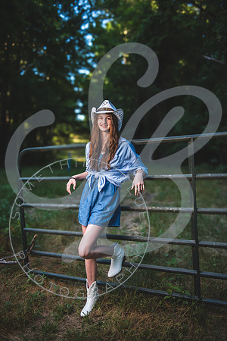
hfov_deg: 37.9
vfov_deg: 54.4
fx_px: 331
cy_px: 170
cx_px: 114
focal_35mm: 35
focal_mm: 35
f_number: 2.8
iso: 100
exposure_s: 1/320
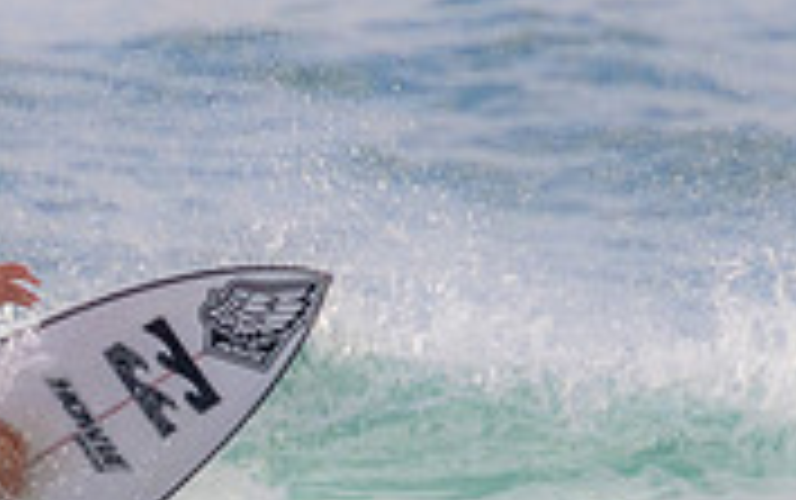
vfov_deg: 0.4
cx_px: 276
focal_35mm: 2933
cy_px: 588
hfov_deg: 0.7
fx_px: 63688
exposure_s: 1/1600
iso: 1250
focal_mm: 720
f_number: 11
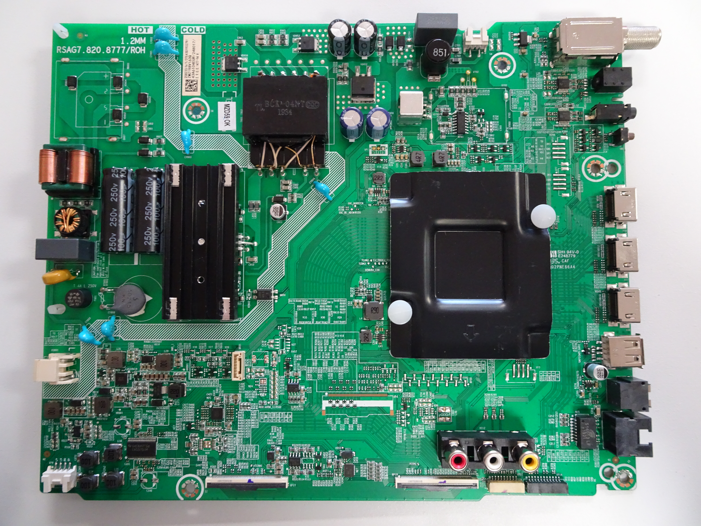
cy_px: 263
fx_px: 486
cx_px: 350
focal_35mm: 24
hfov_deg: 71.6
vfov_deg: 56.8
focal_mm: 4.1
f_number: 3.5
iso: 640
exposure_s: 1/30
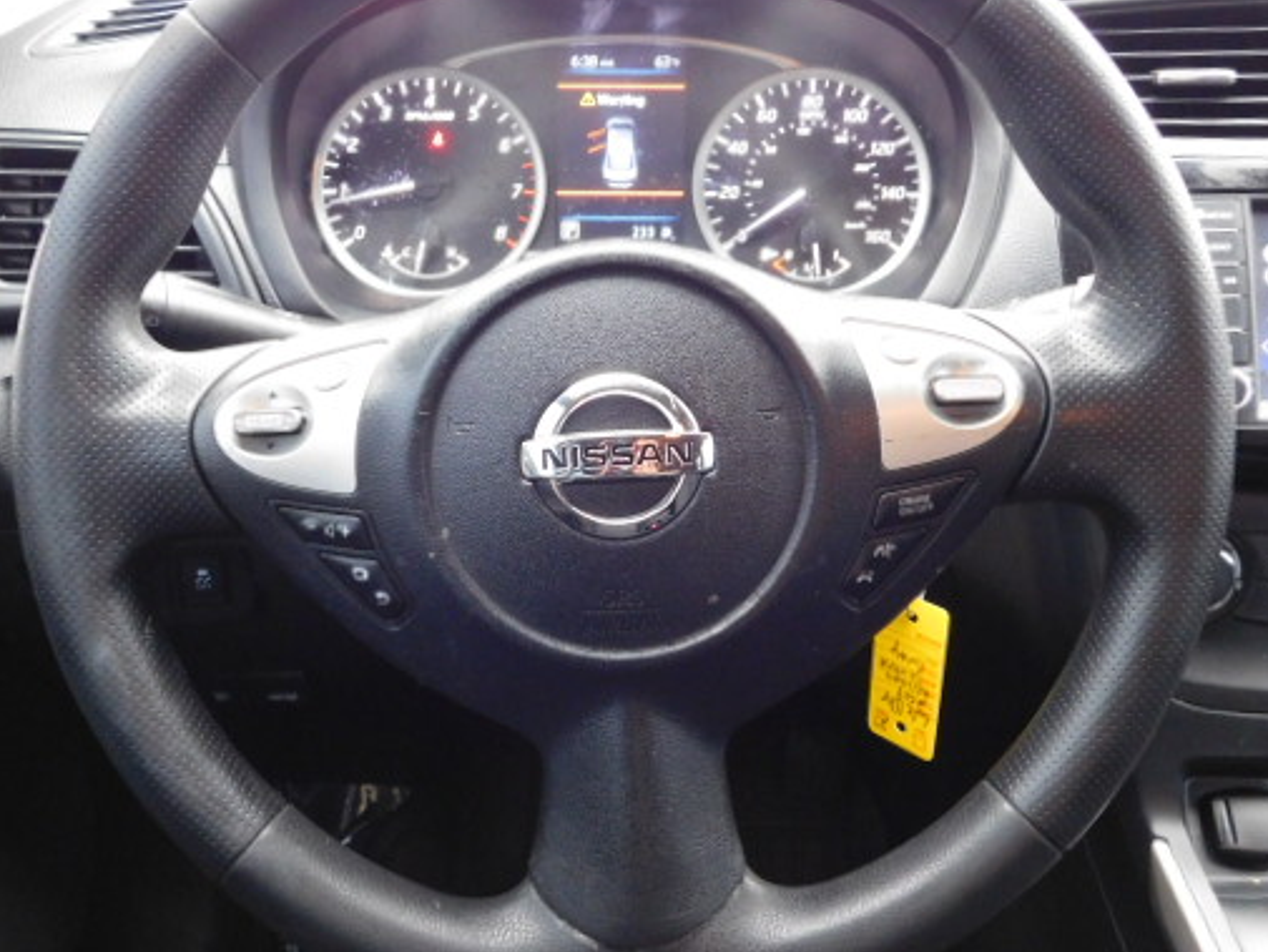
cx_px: 600
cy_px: 450
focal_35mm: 38
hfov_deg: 48.9
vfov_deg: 37.7
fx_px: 1392
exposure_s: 1/13
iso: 400
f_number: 3.2
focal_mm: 5.3
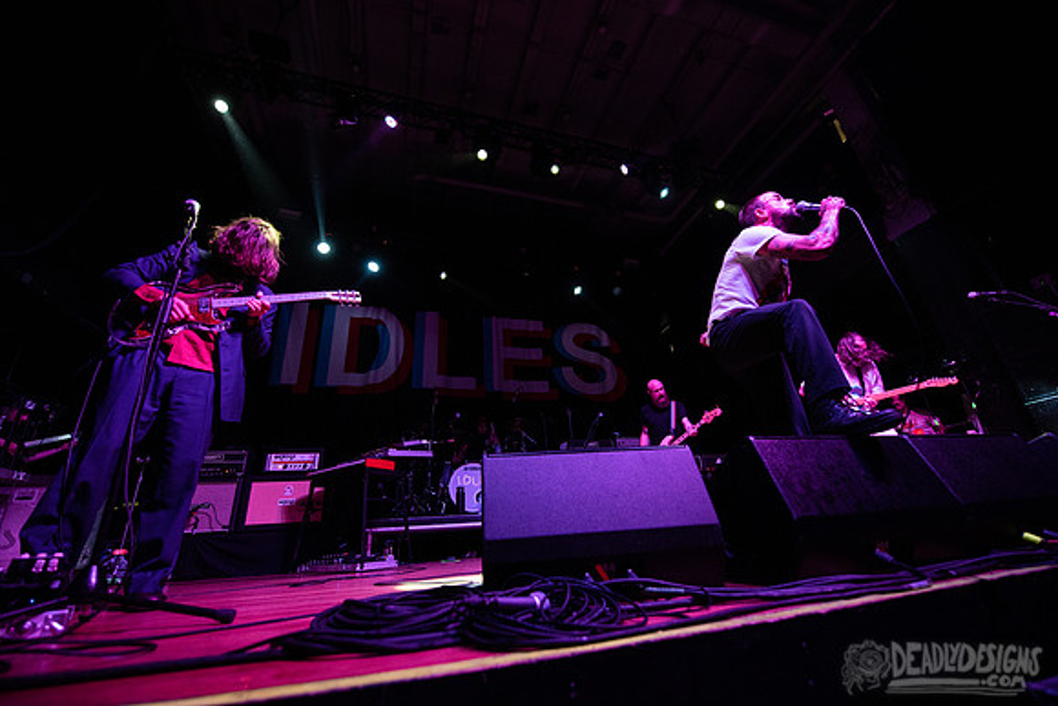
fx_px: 412
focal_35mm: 14
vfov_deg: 81.2
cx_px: 529
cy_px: 353
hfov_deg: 104.2
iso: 1600
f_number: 3.2
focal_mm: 14
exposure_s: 1/125
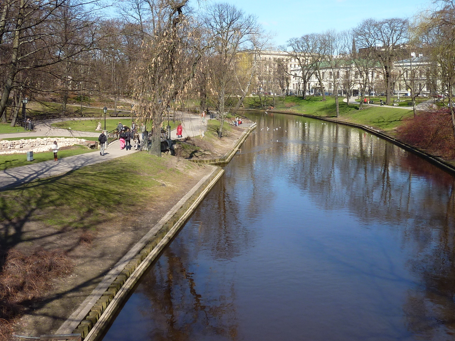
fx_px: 499
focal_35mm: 38
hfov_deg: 49.0
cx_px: 224
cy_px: 111
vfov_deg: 37.3
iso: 80
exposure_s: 1/400
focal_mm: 4.1
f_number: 4
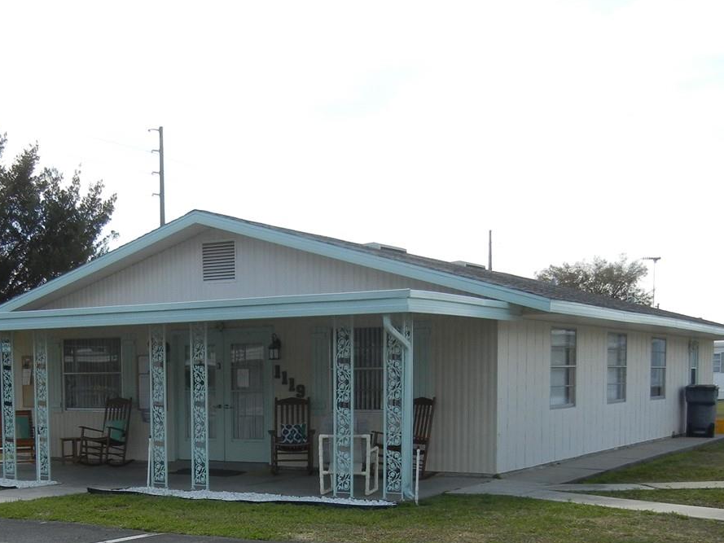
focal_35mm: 54
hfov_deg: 35.1
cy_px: 483
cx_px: 223
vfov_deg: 26.2
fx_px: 1130
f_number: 3.5
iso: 160
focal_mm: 5.4
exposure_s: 1/902
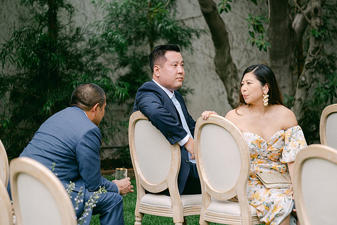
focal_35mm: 136
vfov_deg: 10.1
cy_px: 112
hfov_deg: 15.1
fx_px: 1273
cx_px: 168
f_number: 2.8
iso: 320
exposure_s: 1/240
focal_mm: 90.6
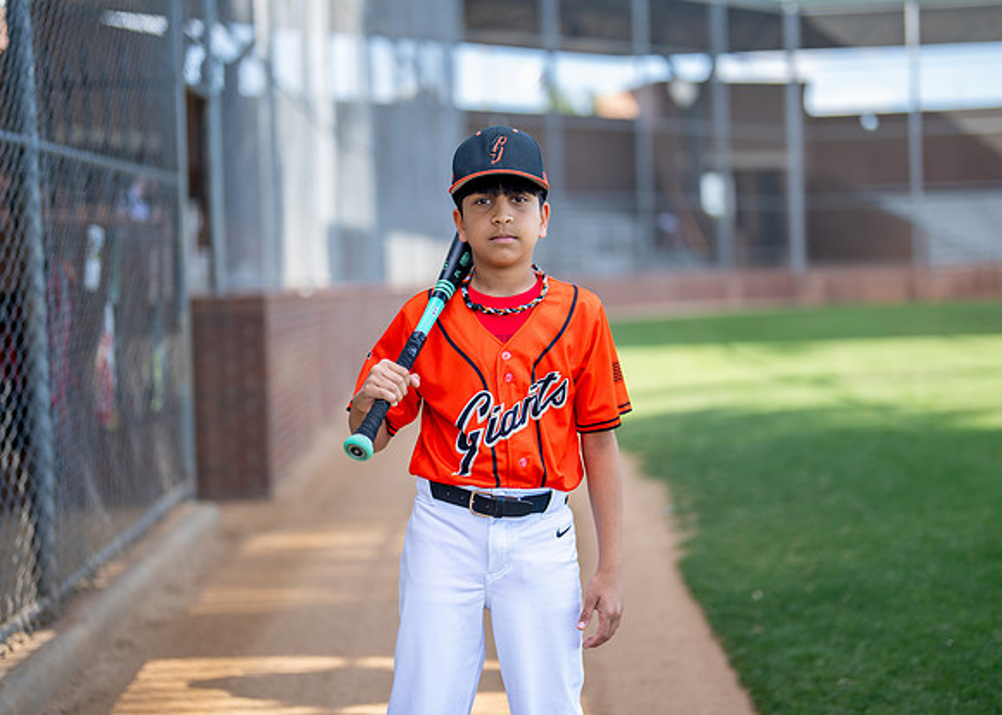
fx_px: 1596
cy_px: 342
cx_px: 504
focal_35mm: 56
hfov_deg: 34.9
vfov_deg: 25.3
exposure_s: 1/1600
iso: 125
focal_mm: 50
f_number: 1.2
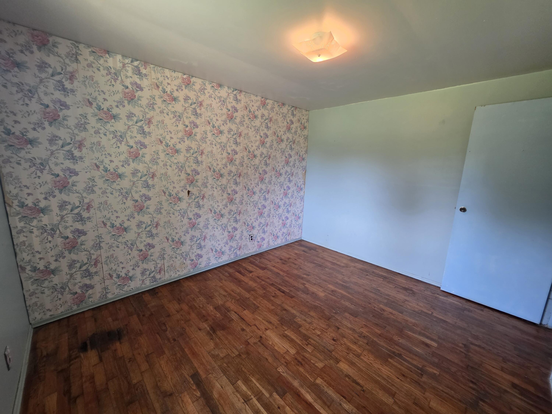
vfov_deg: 89.9
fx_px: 207
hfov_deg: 106.2
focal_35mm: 13
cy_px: 207
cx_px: 276
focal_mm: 2.2
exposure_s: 1/60
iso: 200
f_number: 1.9
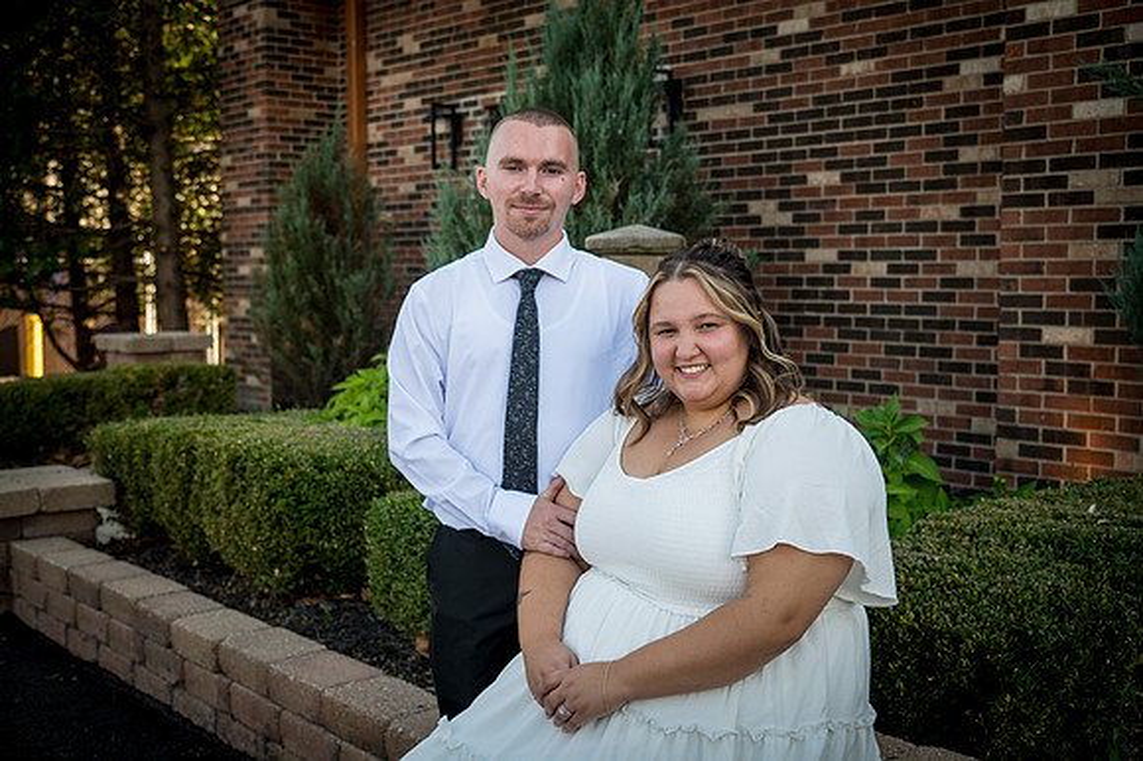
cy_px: 380
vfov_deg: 33.4
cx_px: 572
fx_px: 1269
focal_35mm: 40
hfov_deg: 48.5
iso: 200
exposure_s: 1/250
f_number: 4.5
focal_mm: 40
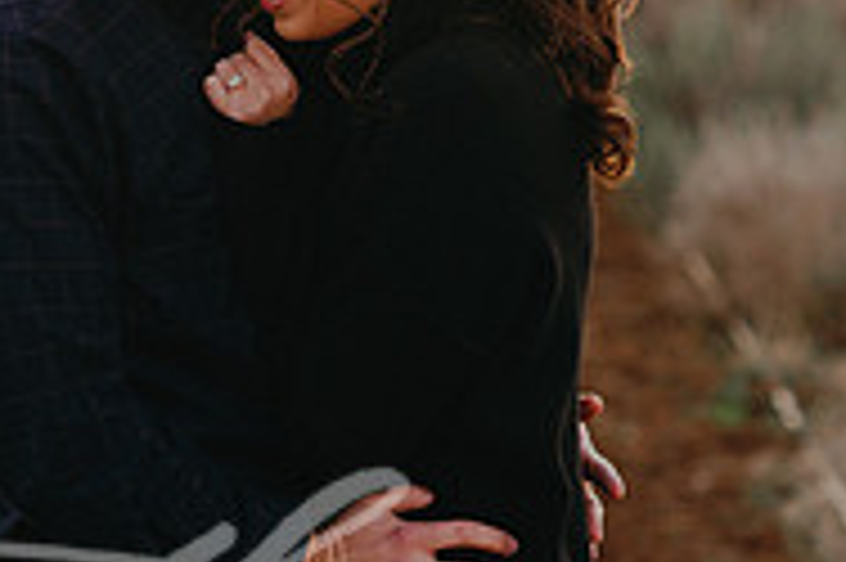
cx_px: 143
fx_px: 6198
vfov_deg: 5.2
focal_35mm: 264
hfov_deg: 7.8
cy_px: 216
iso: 200
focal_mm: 85
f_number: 2.8
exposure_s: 1/125
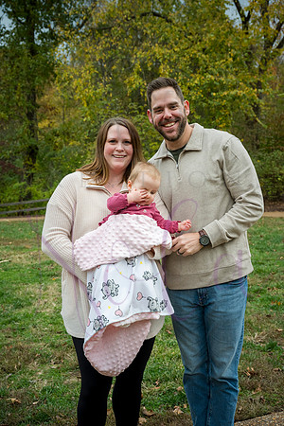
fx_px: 509
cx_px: 142
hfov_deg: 31.2
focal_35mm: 43
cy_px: 213
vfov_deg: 45.4
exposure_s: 1/500
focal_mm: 43
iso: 400
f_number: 5.6
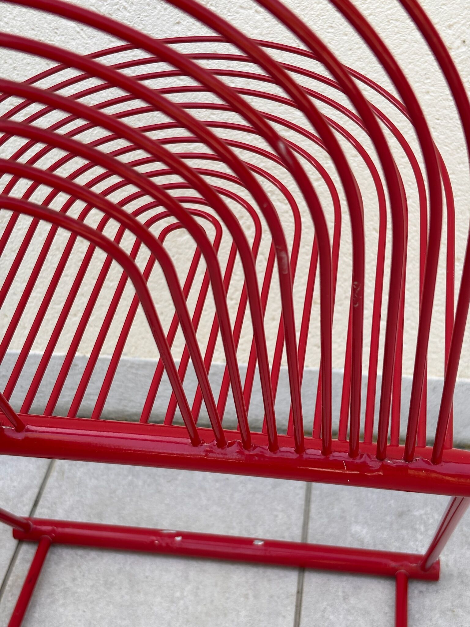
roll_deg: +1.6
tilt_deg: -34.6
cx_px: 235
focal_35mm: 52
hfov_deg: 28.0
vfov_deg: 36.8
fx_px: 941
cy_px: 314
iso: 32
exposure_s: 1/349
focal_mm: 5.96
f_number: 1.6
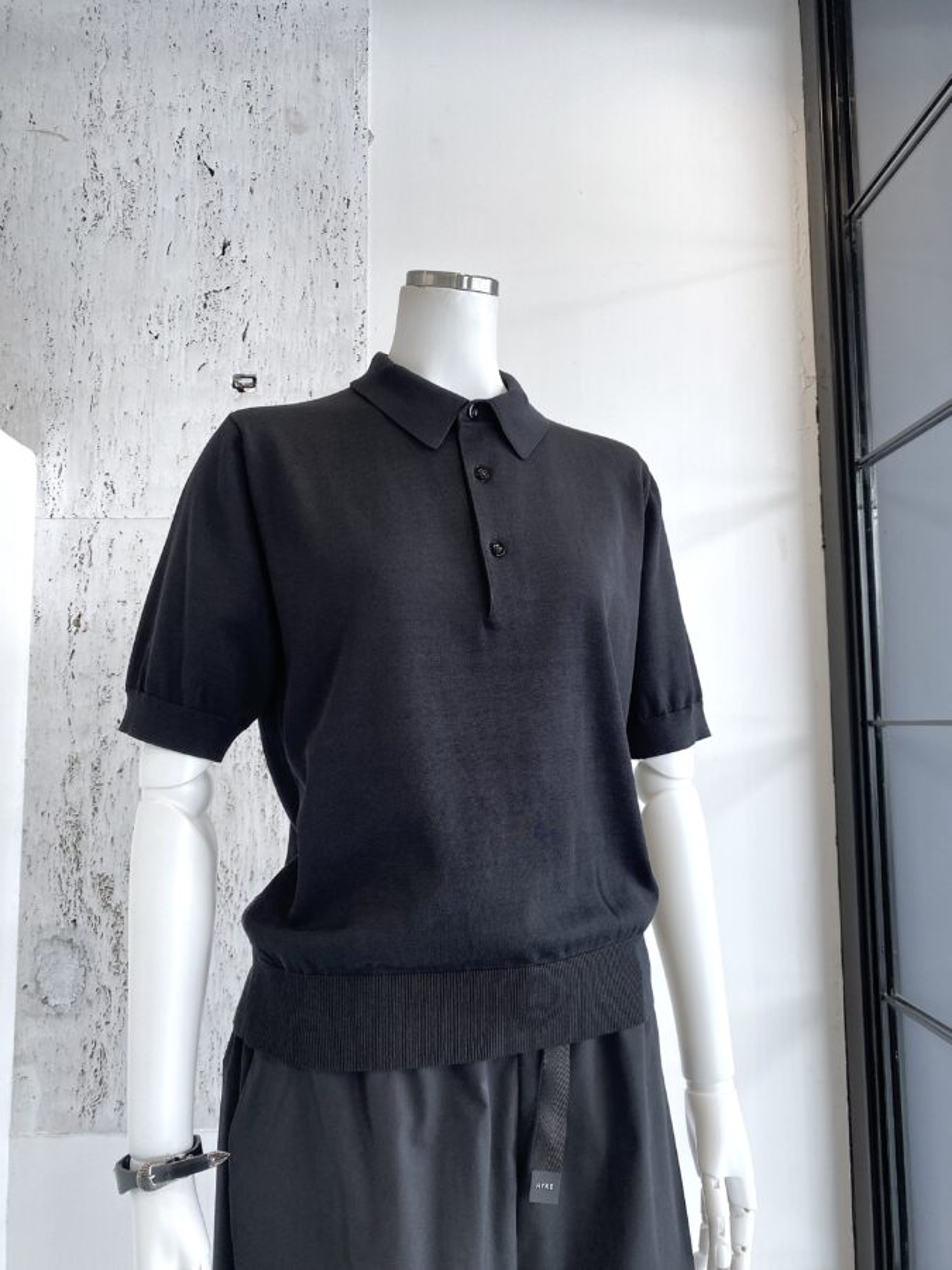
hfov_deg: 53.1
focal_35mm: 26
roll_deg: +0.7
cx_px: 476
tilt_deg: +6.5
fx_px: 953
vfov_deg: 67.3
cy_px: 635
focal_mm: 4.25
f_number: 1.8
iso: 80
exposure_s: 1/120
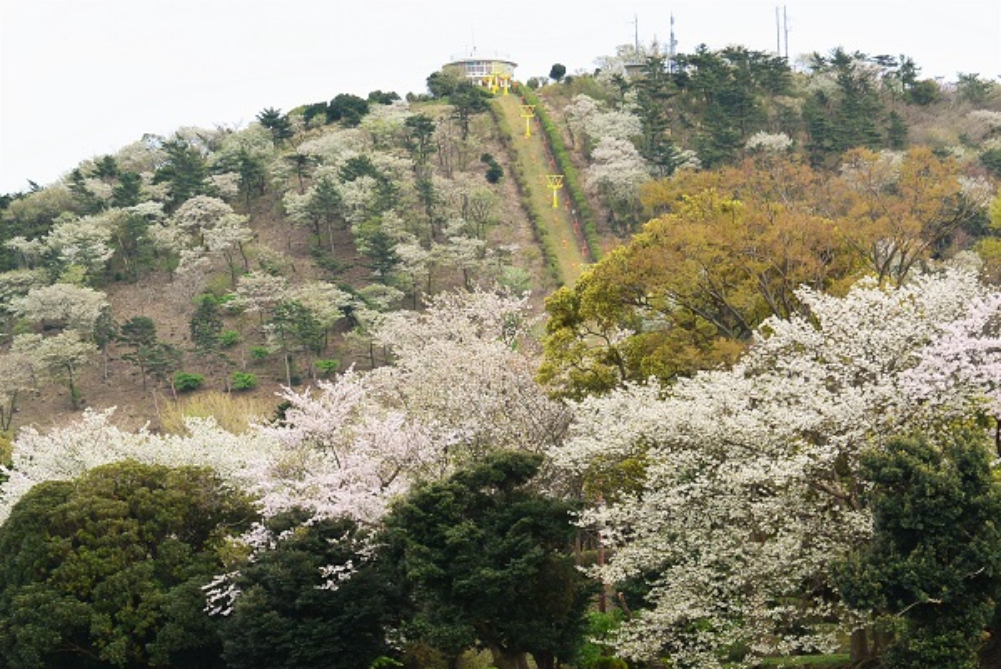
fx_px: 2699
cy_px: 334
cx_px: 500
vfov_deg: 14.1
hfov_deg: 21.0
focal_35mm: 97
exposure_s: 1/320
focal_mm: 36.1
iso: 100
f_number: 4
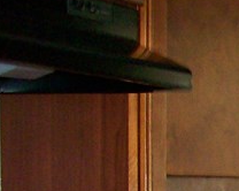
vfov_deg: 8.3
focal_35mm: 173
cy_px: 423
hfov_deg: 10.1
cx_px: 529
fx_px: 1223
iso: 140
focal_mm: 6
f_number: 2.7
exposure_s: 1/64
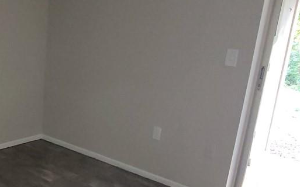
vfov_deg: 29.5
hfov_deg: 42.8
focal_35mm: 43
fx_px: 351
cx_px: 36
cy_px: 131
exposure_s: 1/60
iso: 320
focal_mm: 2.2
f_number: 2.2
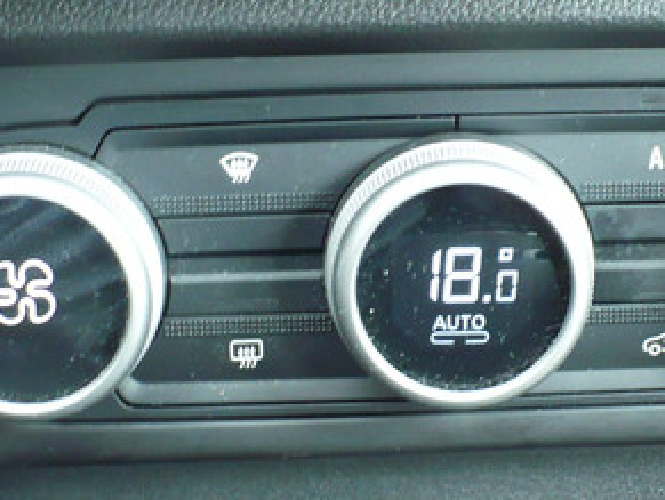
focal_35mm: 101
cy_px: 411
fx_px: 1943
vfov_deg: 14.6
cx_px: 475
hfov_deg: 19.3
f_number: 2.8
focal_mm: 6.1
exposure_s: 1/20
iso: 200
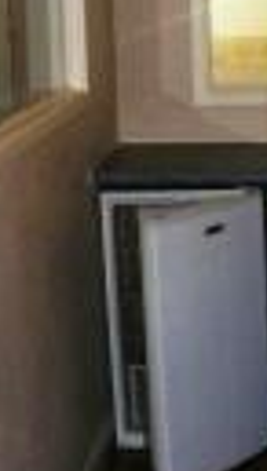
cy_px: 190
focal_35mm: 106
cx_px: 494
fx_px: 1328
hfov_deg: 10.7
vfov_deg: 20.1
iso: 250
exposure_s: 1/30
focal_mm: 5
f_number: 2.8
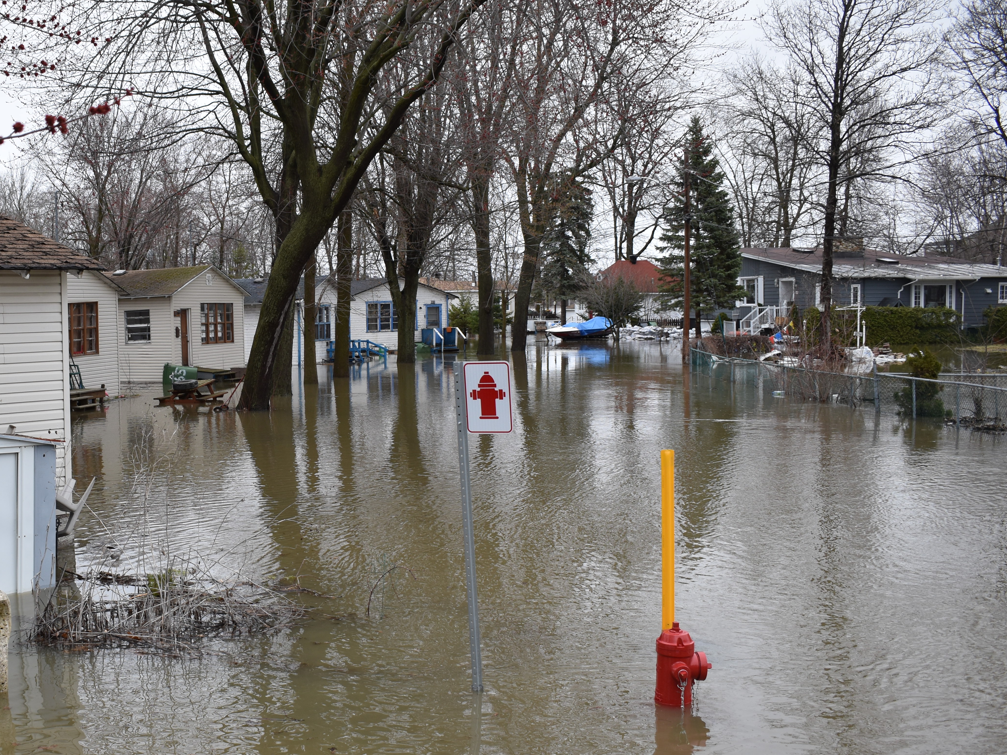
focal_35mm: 46
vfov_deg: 31.5
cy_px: 416
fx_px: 1338
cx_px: 292
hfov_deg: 40.4
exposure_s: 1/250
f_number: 5.6
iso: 200
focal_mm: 22
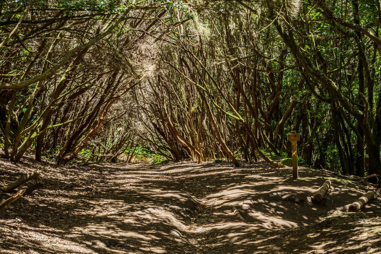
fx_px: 741
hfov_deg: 28.8
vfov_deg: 19.5
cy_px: 127
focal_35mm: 70
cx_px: 190
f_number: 5.6
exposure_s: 1/50
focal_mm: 70
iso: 160
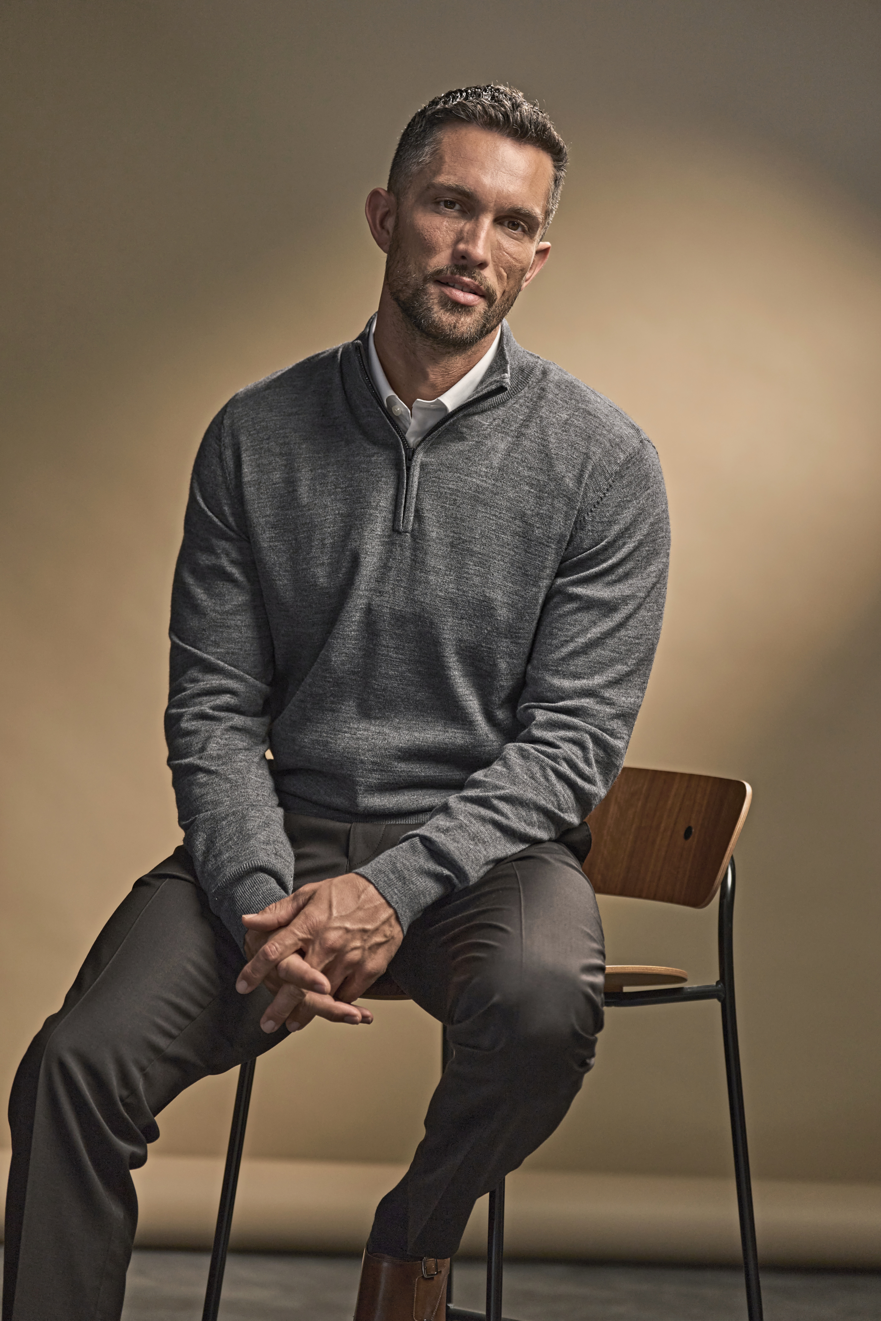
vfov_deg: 16.8
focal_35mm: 122
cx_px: 440
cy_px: 660
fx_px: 4478
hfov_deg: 11.2
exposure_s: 1/160
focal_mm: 122
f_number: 2.8
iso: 400
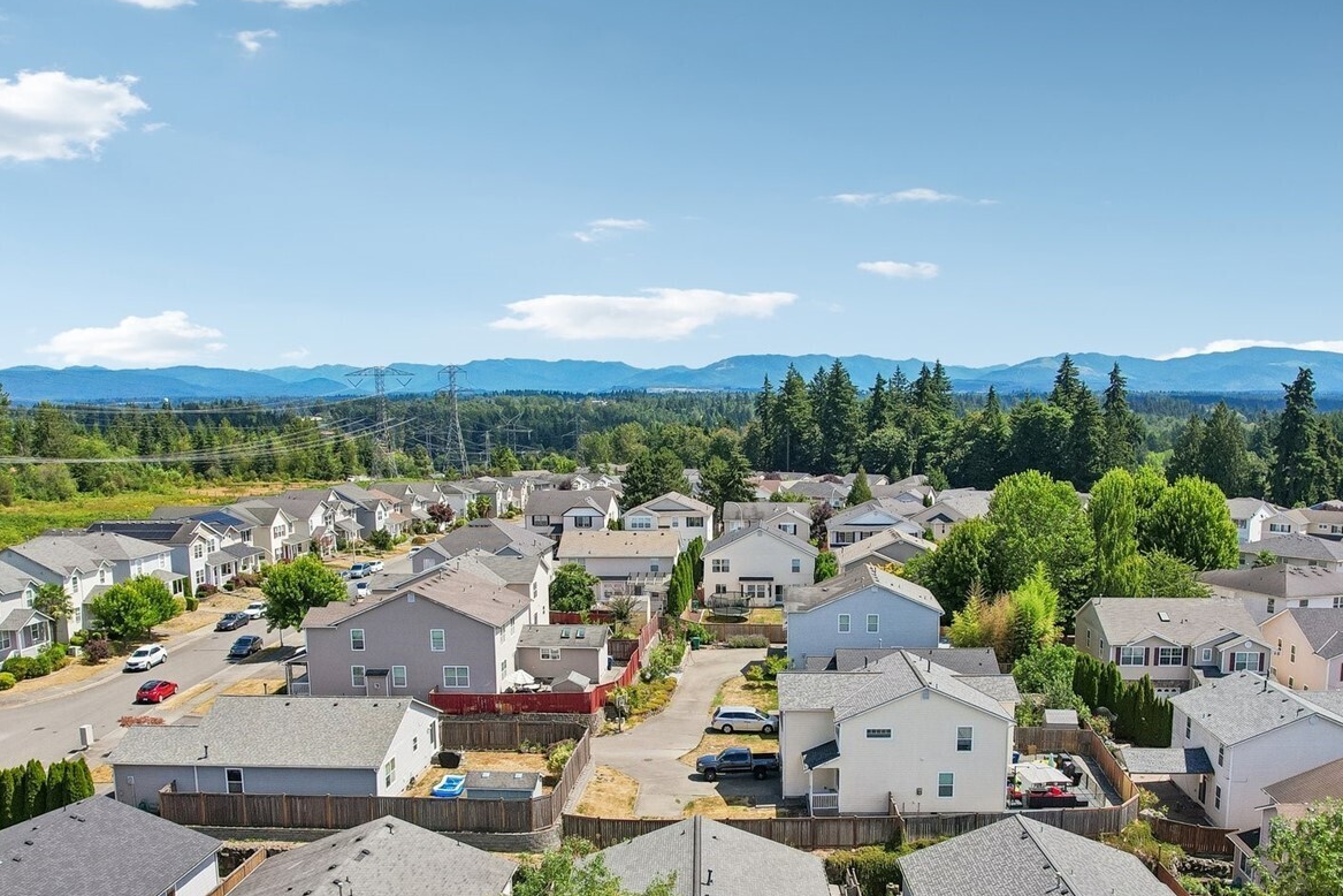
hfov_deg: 58.7
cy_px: 617
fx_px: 1194
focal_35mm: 32
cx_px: 716
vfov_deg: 40.5
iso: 140
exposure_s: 1/2500
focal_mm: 8.4
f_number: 2.8
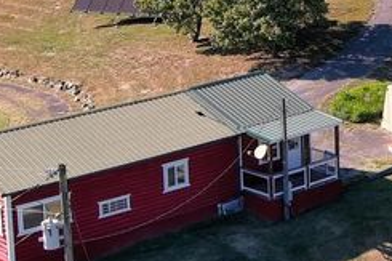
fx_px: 1317
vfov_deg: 11.3
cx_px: 376
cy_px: 75
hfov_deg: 16.6
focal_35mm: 121
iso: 100
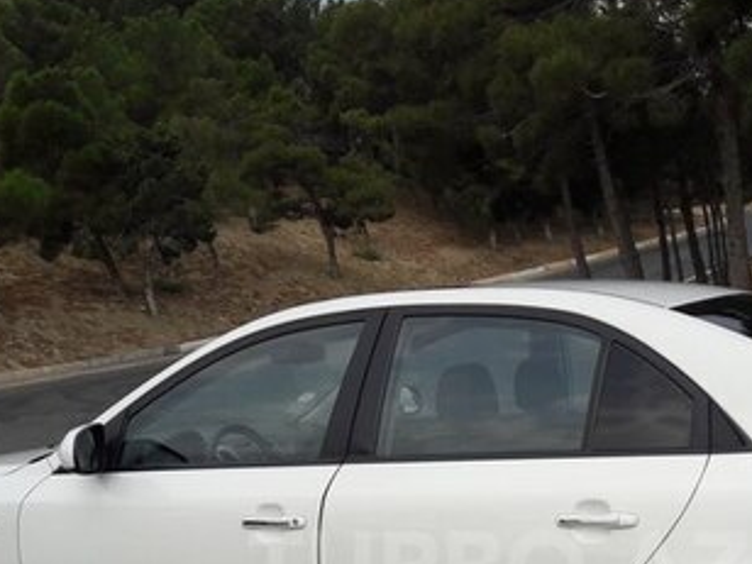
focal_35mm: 60
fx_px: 1303
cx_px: 498
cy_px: 568
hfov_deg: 31.9
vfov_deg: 23.4
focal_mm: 3.7
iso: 40
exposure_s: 1/2151
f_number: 1.9
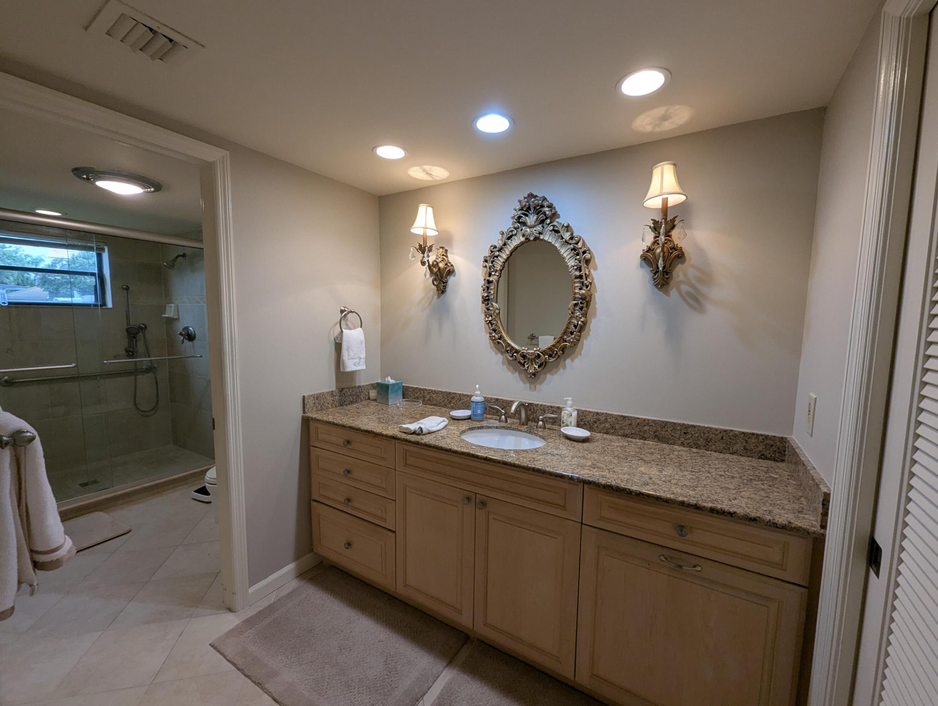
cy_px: 353
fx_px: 353
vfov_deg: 90.1
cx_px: 469
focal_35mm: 13
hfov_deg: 106.1
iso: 73
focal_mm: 1.95
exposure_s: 1/37.6
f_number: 2.2
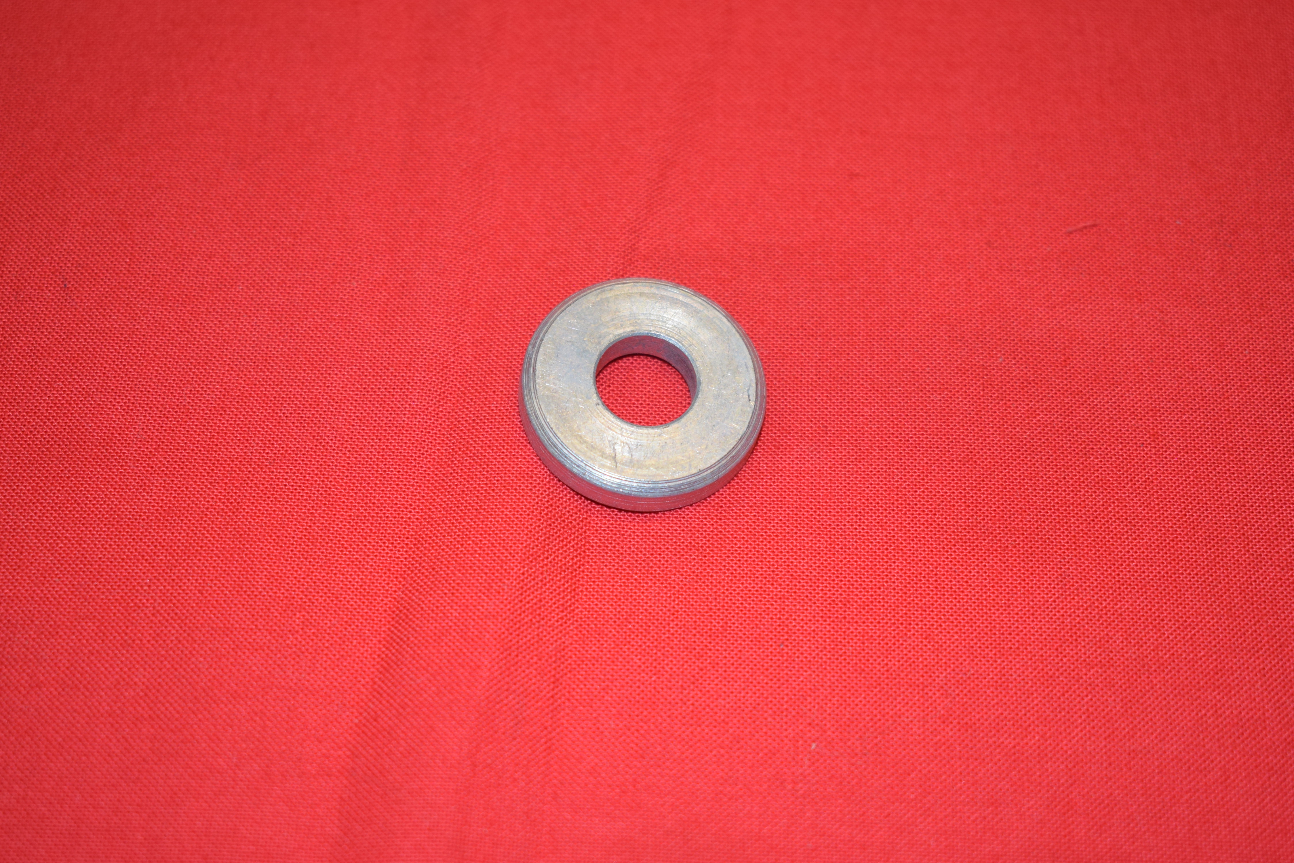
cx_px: 647
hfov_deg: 33.4
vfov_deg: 22.6
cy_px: 432
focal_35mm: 60
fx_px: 2157
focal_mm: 40
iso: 500
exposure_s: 1/80
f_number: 5
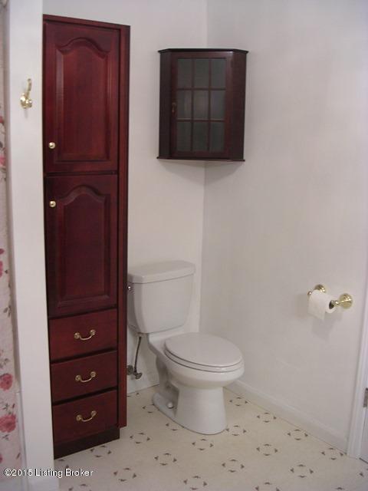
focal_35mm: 38
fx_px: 539
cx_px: 184
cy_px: 246
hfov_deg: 37.7
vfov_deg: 49.0
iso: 76
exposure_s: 1/5.8
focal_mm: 5.8
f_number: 2.8
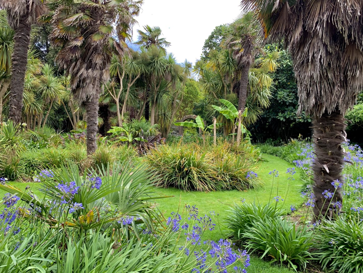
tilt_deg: -0.7
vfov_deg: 53.1
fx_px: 273
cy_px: 136
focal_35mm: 26
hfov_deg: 67.3
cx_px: 182
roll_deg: -2.6
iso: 25
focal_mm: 4.25
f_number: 1.8
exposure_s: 1/360
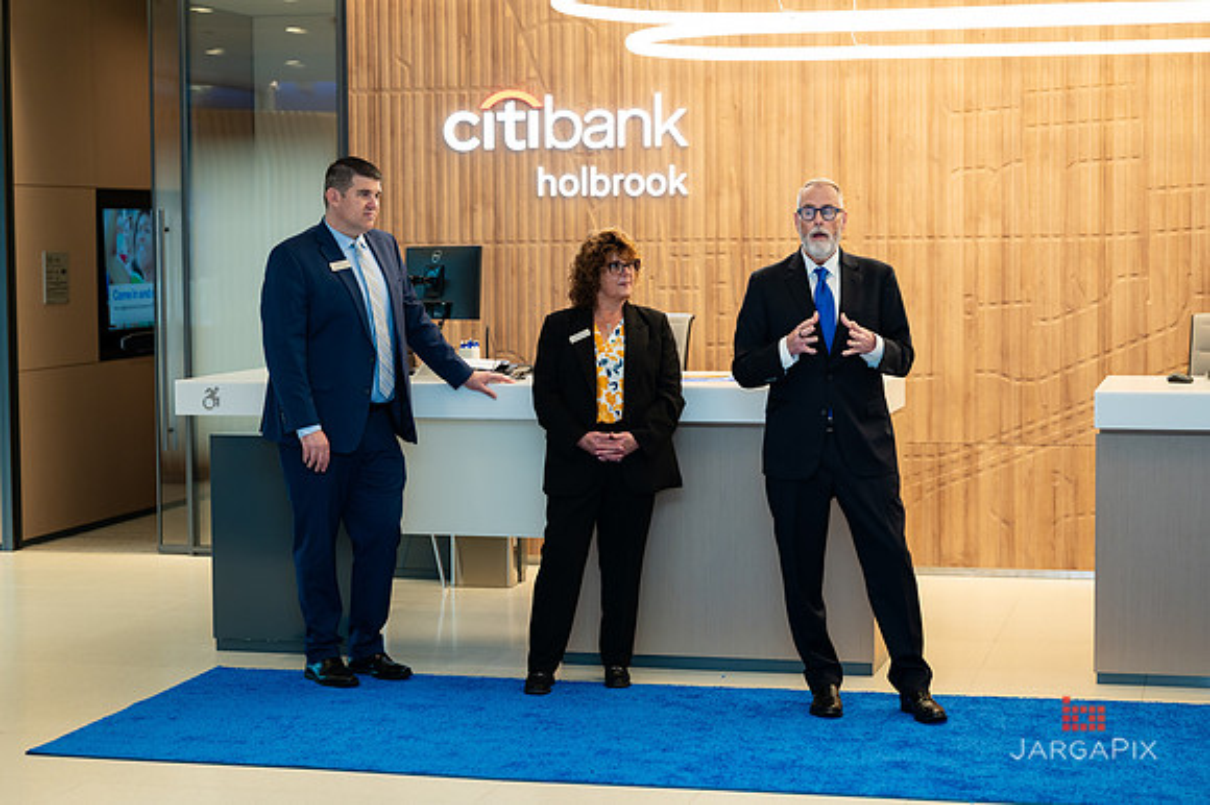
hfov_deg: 29.3
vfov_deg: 19.7
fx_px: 2315
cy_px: 382
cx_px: 606
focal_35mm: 69
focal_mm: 65
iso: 640
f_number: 3.5
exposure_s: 1/200
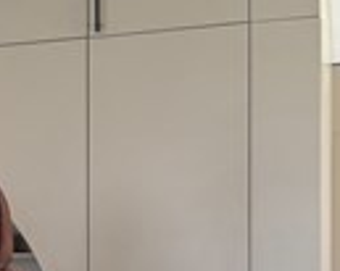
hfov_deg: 23.7
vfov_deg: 16.7
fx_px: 754
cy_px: 499
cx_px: -40
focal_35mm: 75
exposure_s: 1/121
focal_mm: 6.76
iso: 80
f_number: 1.78
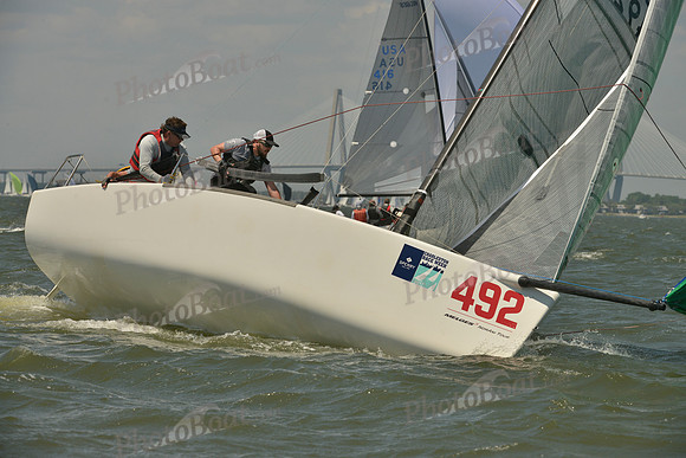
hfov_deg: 10.3
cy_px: 229
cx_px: 343
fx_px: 3812
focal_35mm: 200
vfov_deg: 6.9
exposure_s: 1/1250
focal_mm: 200
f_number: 11
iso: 280
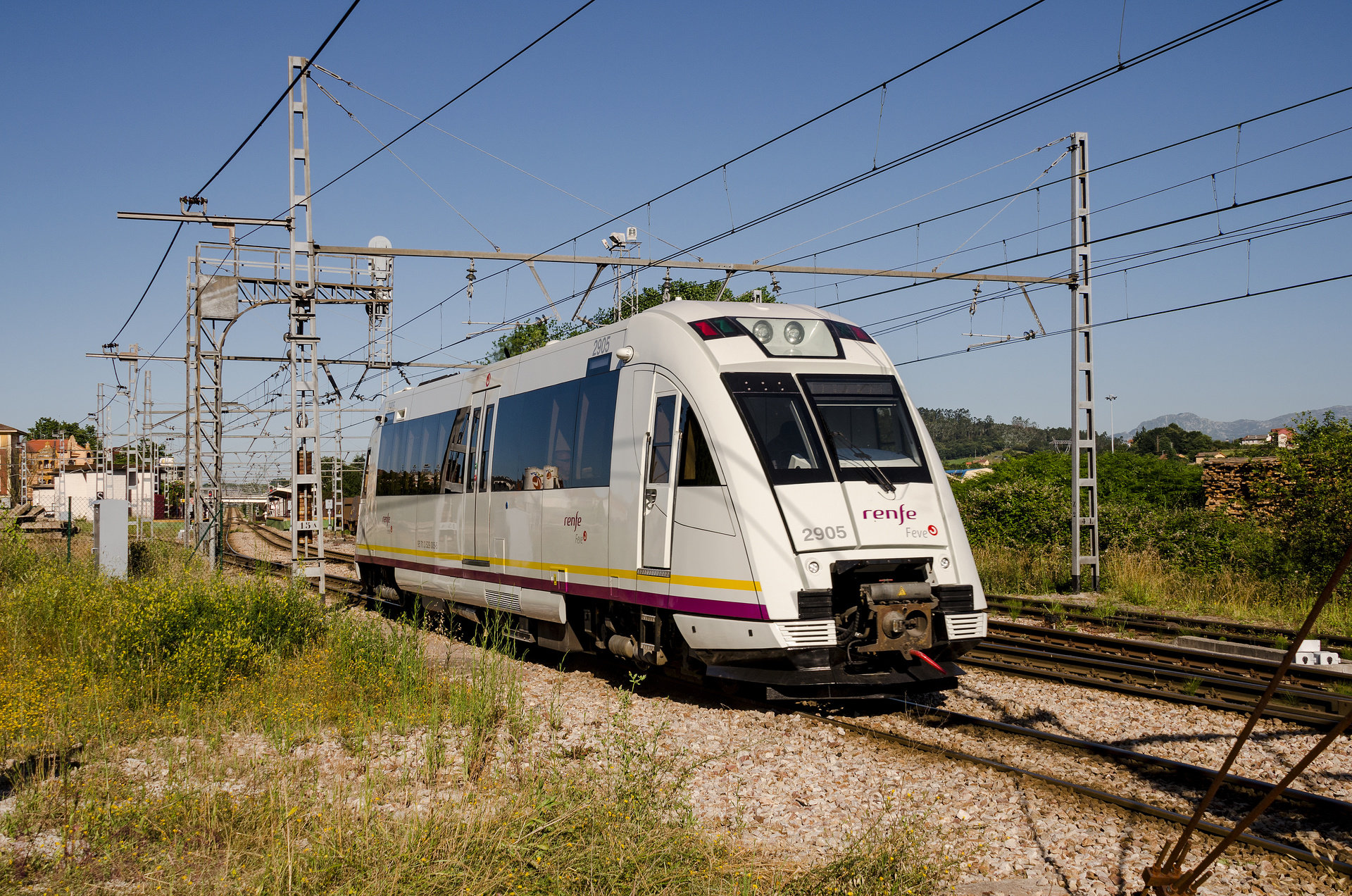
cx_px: 676
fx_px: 1574
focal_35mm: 42
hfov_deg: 46.5
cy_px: 448
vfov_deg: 31.8
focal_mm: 28
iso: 125
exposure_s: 1/400
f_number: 9
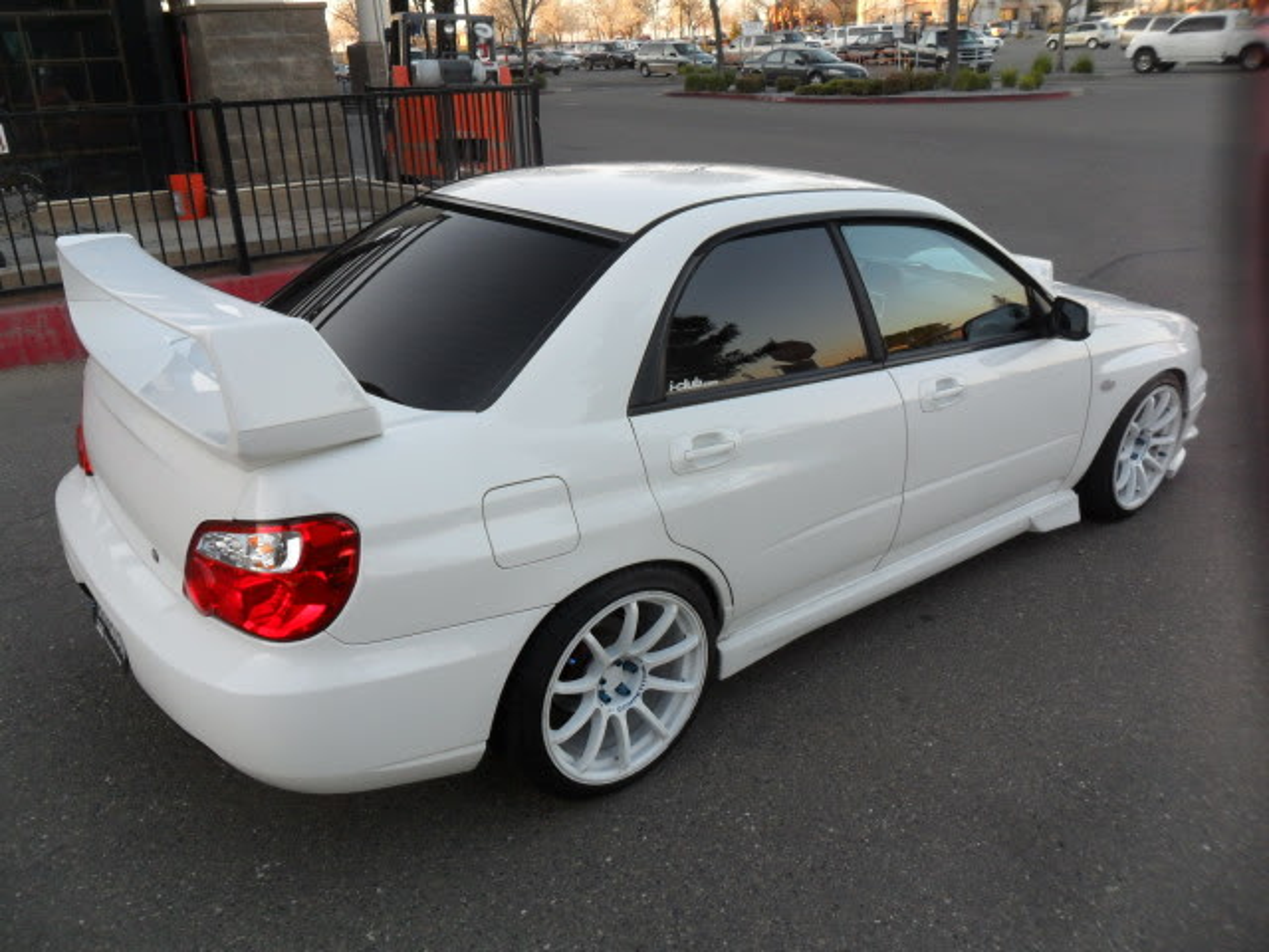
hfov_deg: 65.3
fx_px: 990
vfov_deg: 51.4
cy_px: 476
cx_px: 634
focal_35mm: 27
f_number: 3.5
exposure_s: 1/60
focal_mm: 4.9
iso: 100
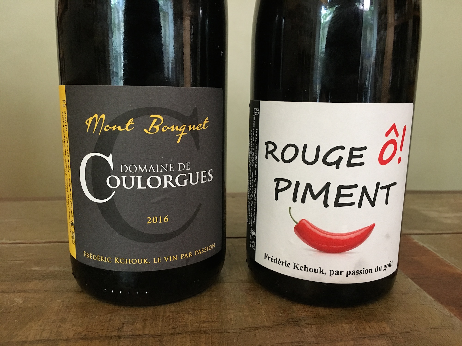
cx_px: 231
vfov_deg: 48.2
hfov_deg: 61.7
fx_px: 387
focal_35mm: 29
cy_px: 173
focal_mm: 4.15
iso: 200
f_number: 2.2
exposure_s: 1/25
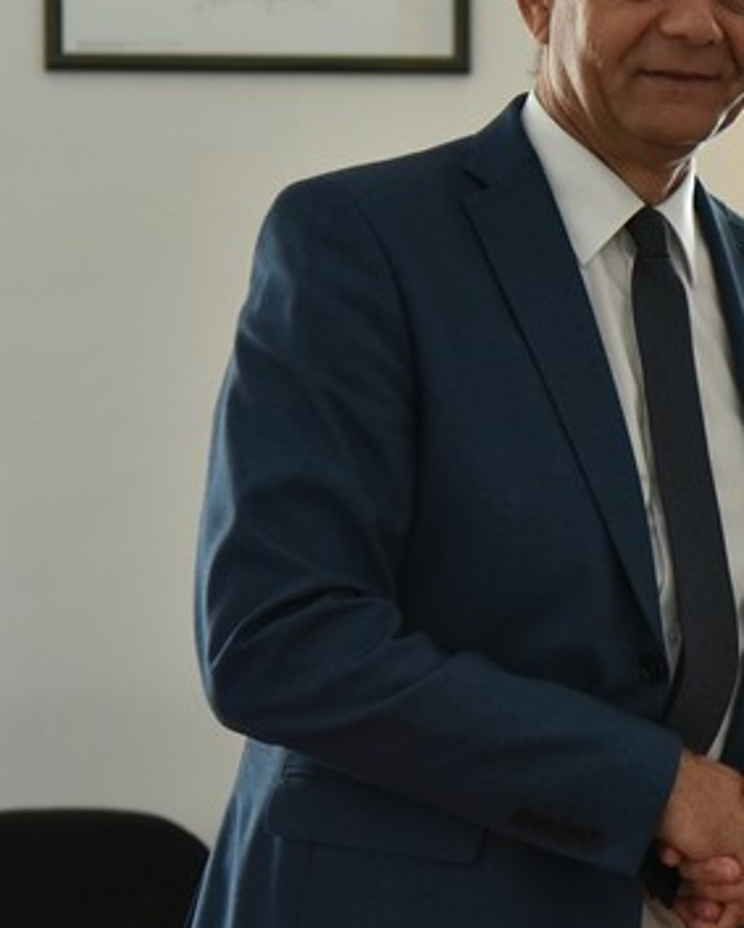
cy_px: 451
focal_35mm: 135
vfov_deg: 14.3
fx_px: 3711
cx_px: 886
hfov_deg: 11.2
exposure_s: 1/1600
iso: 5000
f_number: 4
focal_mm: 62
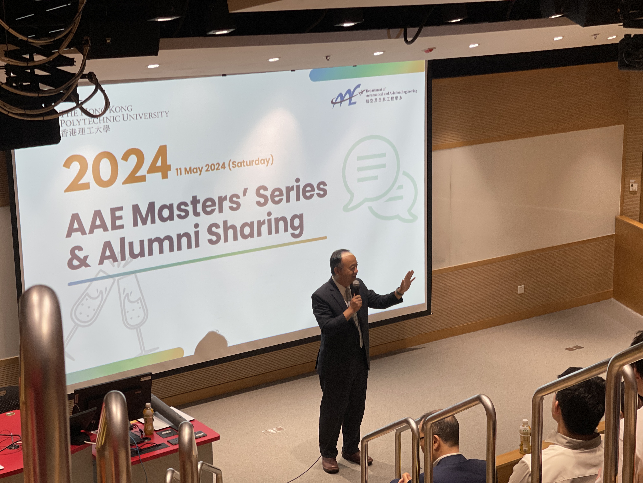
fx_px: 1189
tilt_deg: -14.1
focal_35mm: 64
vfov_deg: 22.9
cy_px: 242
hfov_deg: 30.3
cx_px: 322
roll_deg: +0.2
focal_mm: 7.5
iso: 100
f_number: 2.2
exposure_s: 1/90
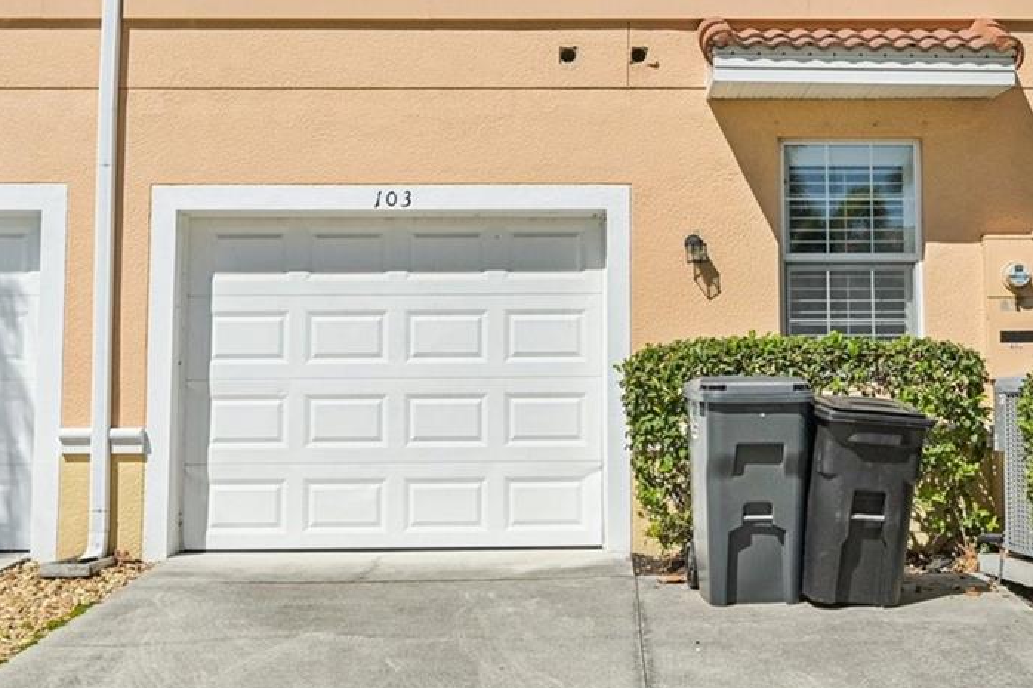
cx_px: 632
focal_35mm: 56
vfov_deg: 23.9
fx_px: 1611
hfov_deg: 35.4
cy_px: 195
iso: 400
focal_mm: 24.5
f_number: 8
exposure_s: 1/3200
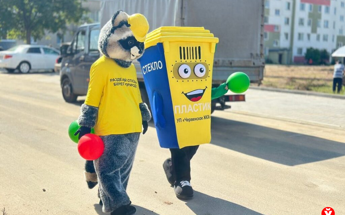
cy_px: 99
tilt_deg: -6.5
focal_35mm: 51
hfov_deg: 39.6
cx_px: 172
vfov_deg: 25.3
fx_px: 479
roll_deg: -1.6
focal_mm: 6.86
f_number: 1.78
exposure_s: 1/2114
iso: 100
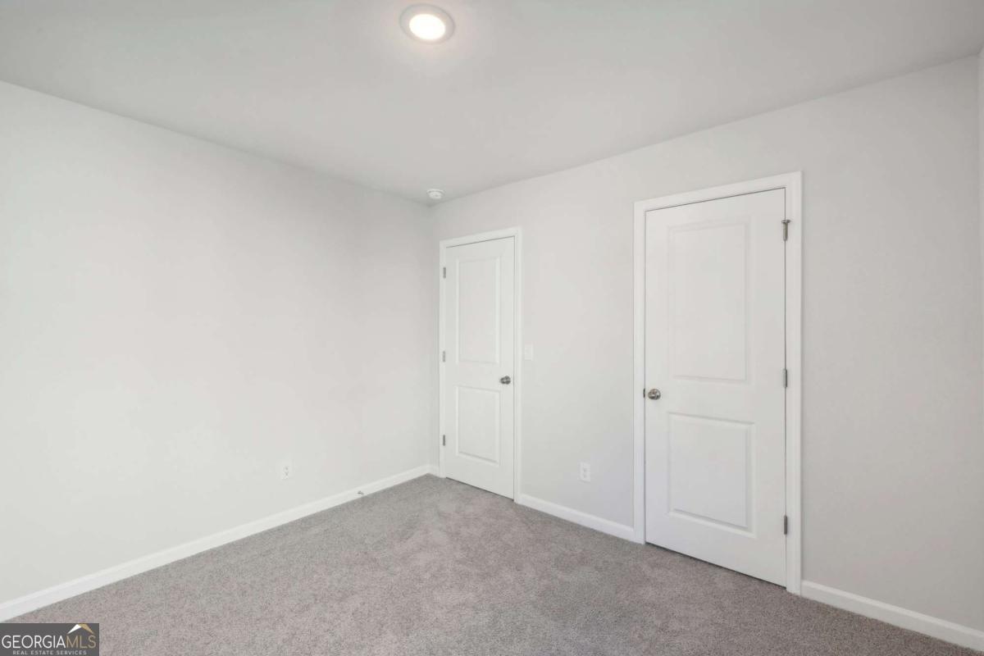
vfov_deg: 81.2
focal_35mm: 14
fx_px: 383
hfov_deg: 104.3
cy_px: 328
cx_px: 492
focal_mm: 14
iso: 320
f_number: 8
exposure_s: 1/30
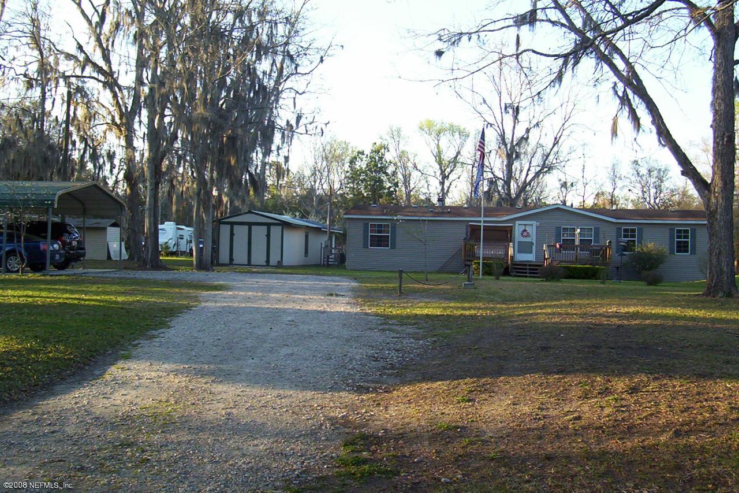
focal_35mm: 43
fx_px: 883
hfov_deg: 45.4
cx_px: 370
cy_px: 246
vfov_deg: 31.2
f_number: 2.73
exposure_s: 1/296
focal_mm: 5.77
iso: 100
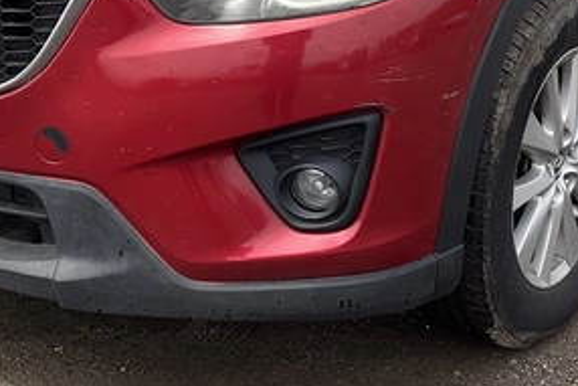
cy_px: 21
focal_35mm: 79
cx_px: 287
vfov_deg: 17.0
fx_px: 1269
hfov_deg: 25.7
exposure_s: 1/1221
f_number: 1.8
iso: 25
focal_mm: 3
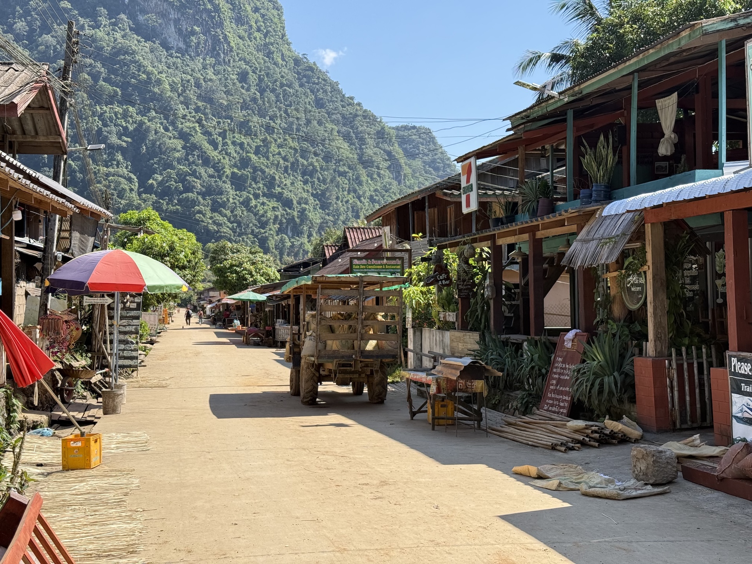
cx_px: 376
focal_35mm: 48
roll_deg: -0.9
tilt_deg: +1.7
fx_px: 1043
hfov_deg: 39.7
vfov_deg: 30.3
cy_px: 282
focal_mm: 6.76
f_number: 1.78
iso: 80
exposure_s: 1/1795
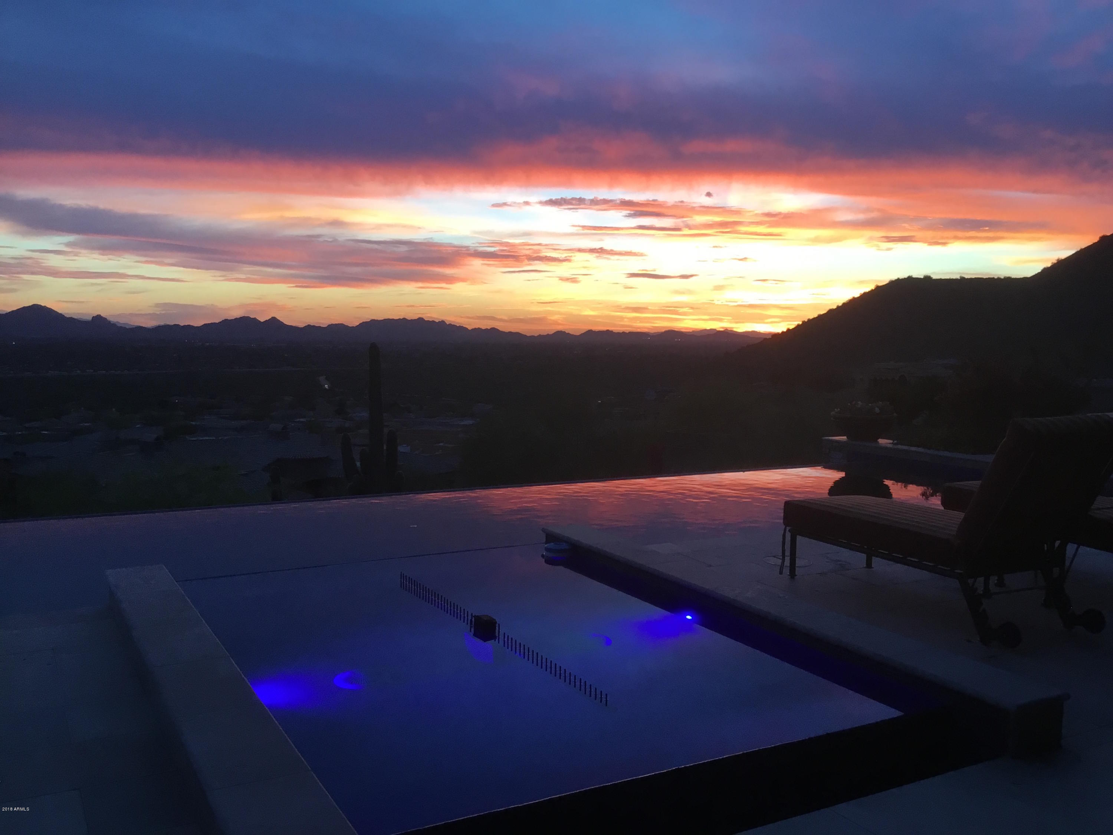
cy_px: 418
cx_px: 556
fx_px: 997
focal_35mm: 31
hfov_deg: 58.4
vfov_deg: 45.4
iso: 32
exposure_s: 1/40
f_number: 2.4
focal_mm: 3.3
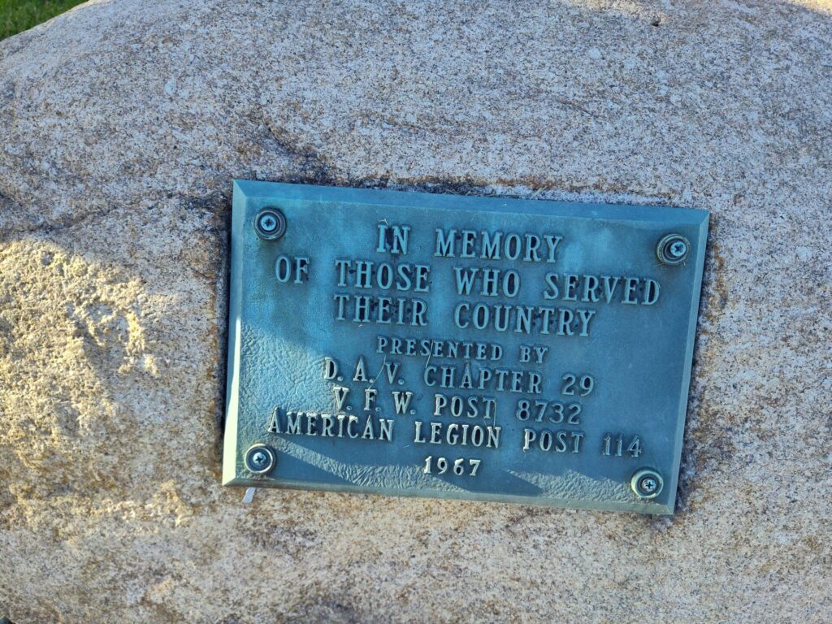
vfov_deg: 58.9
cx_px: 416
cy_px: 312
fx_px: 553
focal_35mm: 23
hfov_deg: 73.9
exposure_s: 1/200
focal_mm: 5.56
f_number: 1.8
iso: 100
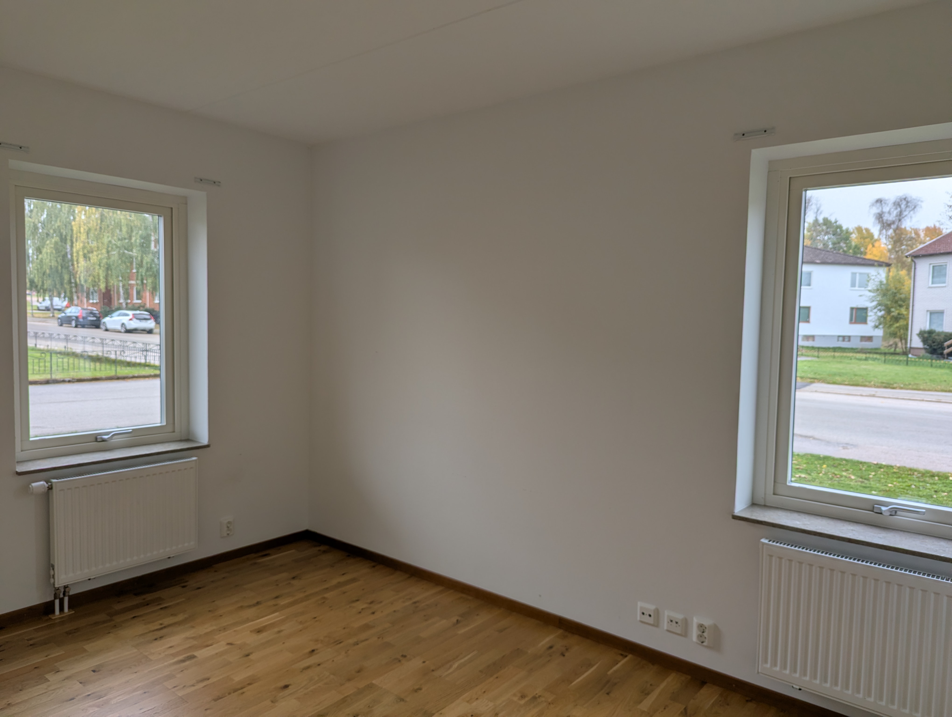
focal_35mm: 24
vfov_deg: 56.9
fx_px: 661
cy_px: 358
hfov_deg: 71.5
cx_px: 476
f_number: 1.85
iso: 45
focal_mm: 6.81
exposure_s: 1/151
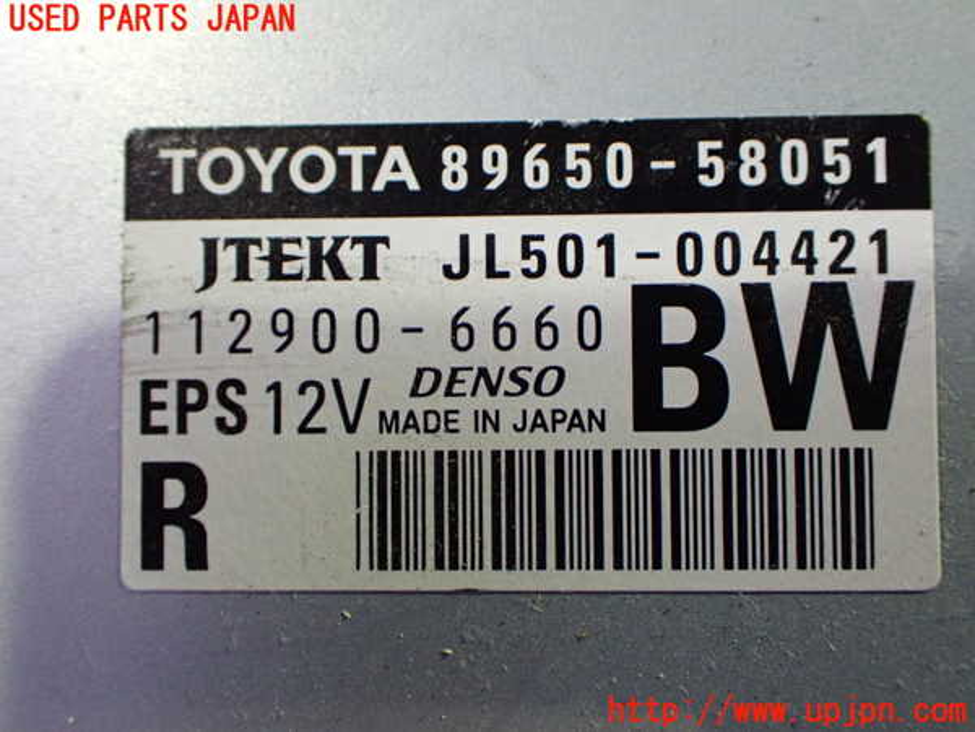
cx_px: 488
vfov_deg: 37.7
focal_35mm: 38
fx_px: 1070
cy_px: 366
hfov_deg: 49.0
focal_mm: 6.83
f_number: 2.7
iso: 800
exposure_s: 1/60
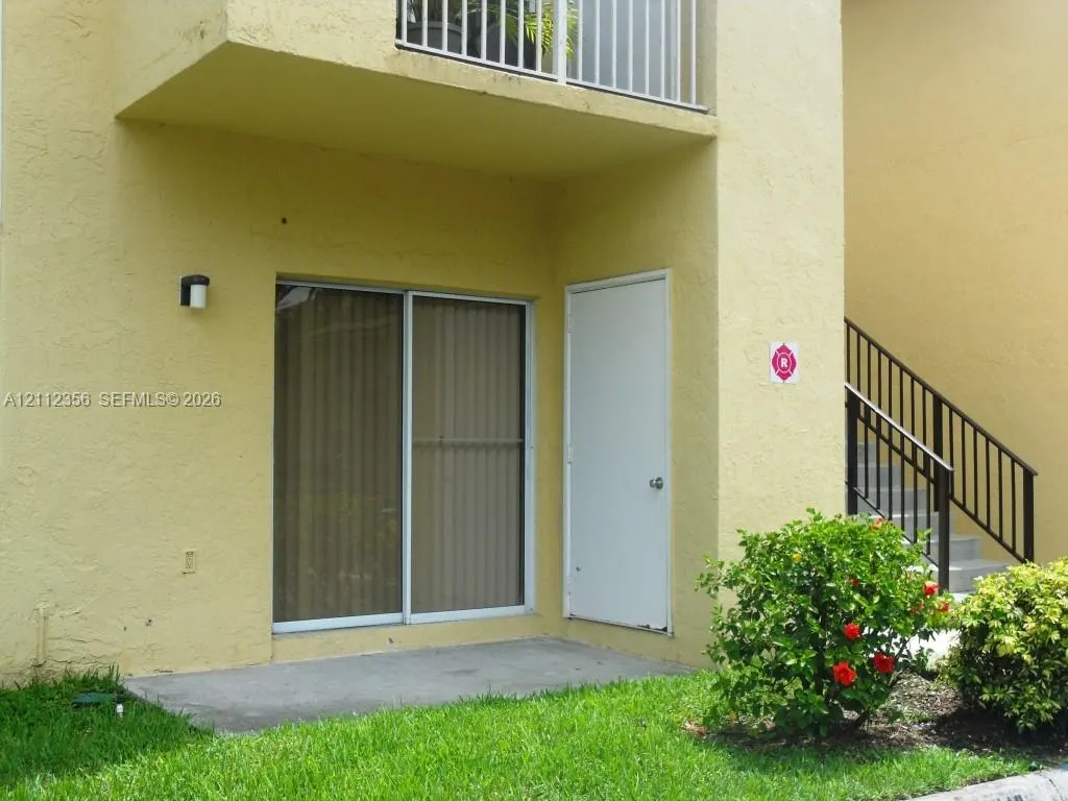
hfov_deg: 45.8
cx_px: 534
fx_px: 1265
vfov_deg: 35.1
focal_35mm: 41
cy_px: 400
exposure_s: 1/500
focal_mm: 7.3
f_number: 3.2
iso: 80
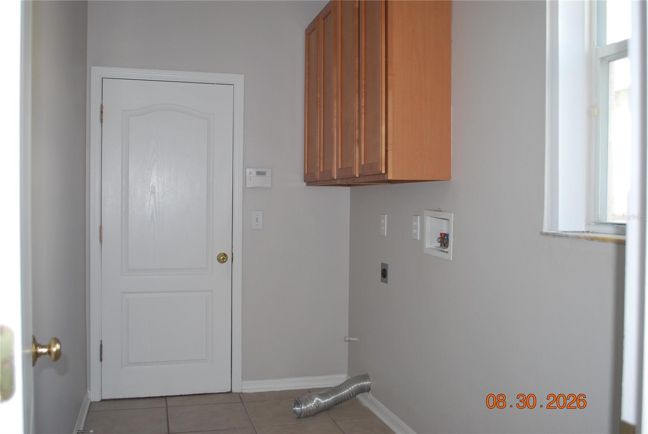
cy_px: 217
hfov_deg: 53.1
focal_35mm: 36
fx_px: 649
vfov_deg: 36.9
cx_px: 324
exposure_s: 1/60
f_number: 4.2
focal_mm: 24
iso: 200
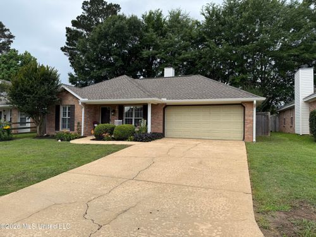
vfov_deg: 56.8
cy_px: 118
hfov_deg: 71.6
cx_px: 158
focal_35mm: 24
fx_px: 219
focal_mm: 6.76
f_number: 1.78
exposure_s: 1/3584
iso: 80
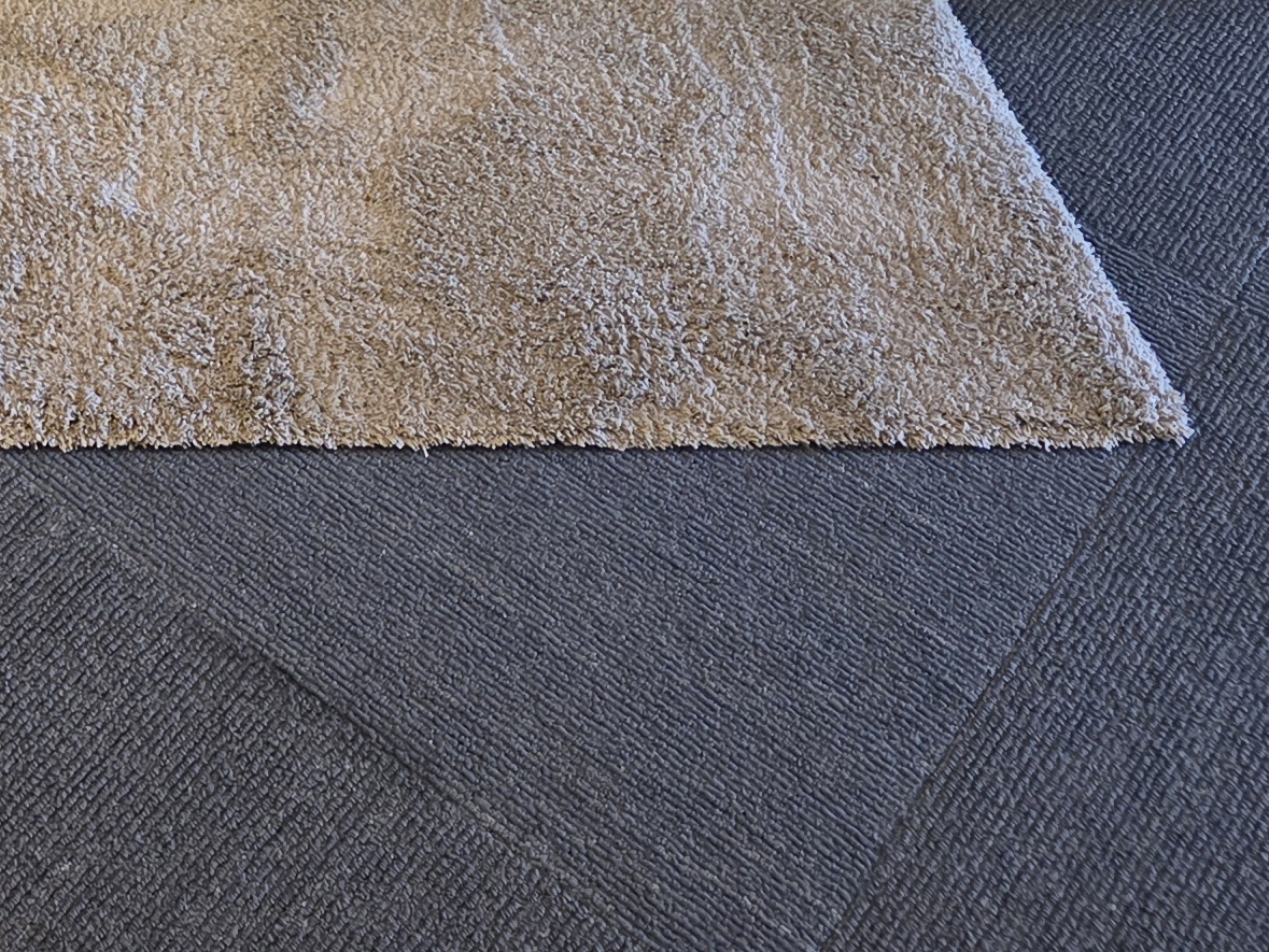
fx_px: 2860
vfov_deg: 16.4
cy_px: -658
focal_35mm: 78
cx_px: -466
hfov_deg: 22.0
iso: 800
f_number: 1.7
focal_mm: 6.3
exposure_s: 1/100
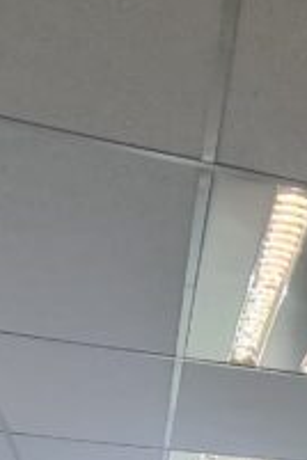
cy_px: 769
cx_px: 548
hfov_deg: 16.6
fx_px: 883
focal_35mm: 69
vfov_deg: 21.8
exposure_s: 1/50
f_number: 2.2
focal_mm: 2.2
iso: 100
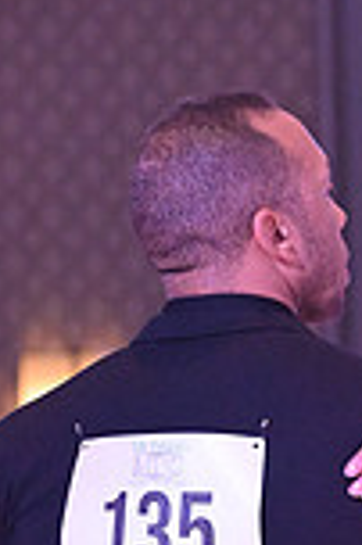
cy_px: 993
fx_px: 8390
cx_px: 507
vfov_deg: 3.7
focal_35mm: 555
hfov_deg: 2.5
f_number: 7.1
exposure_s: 1/400
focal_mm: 145
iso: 6400
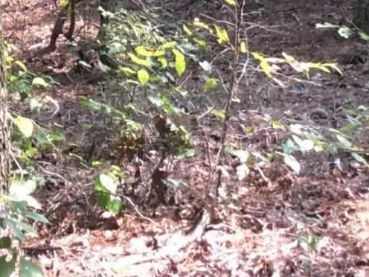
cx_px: -87
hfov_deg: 12.0
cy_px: -289
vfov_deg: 8.7
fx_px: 1706
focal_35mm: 160
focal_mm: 3.3
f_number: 2.4
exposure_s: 1/120
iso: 50
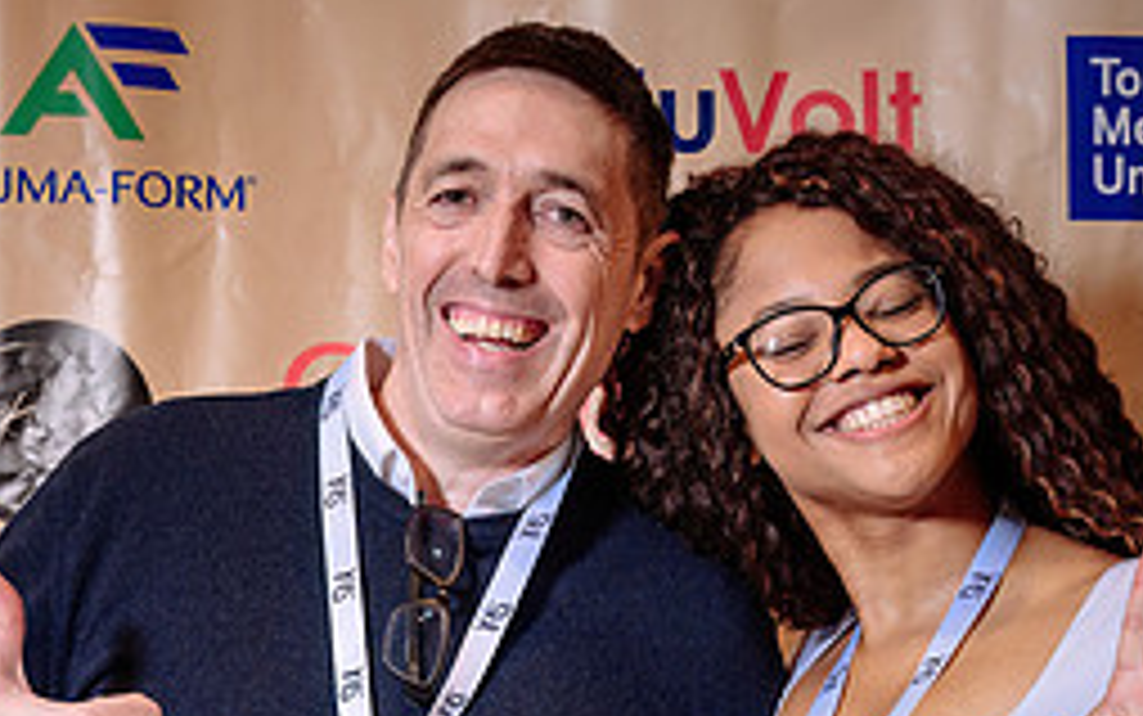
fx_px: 3272
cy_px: 711
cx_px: 585
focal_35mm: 105
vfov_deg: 12.3
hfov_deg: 19.8
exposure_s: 1/200
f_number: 4
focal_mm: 40
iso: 640
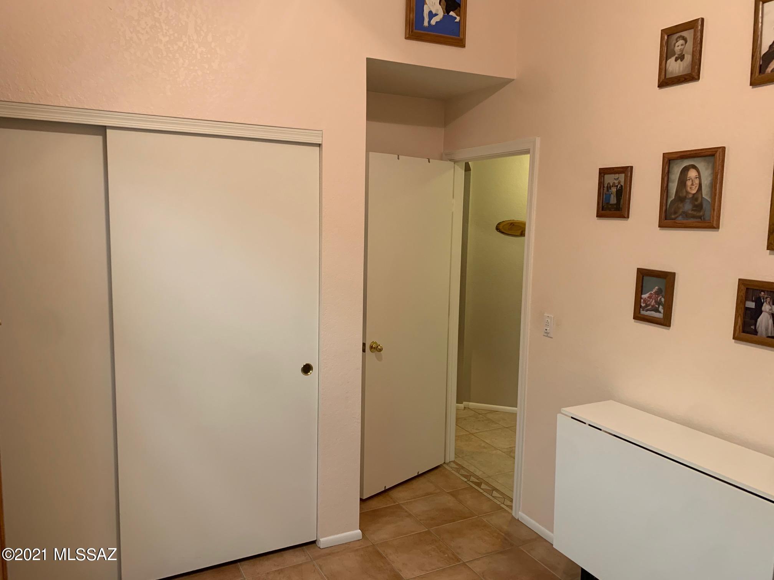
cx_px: 387
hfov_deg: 67.3
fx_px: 581
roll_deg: -2.0
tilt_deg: -4.6
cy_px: 290
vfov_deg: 53.1
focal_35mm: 26
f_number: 1.8
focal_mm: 4.25
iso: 160
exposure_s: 1/60
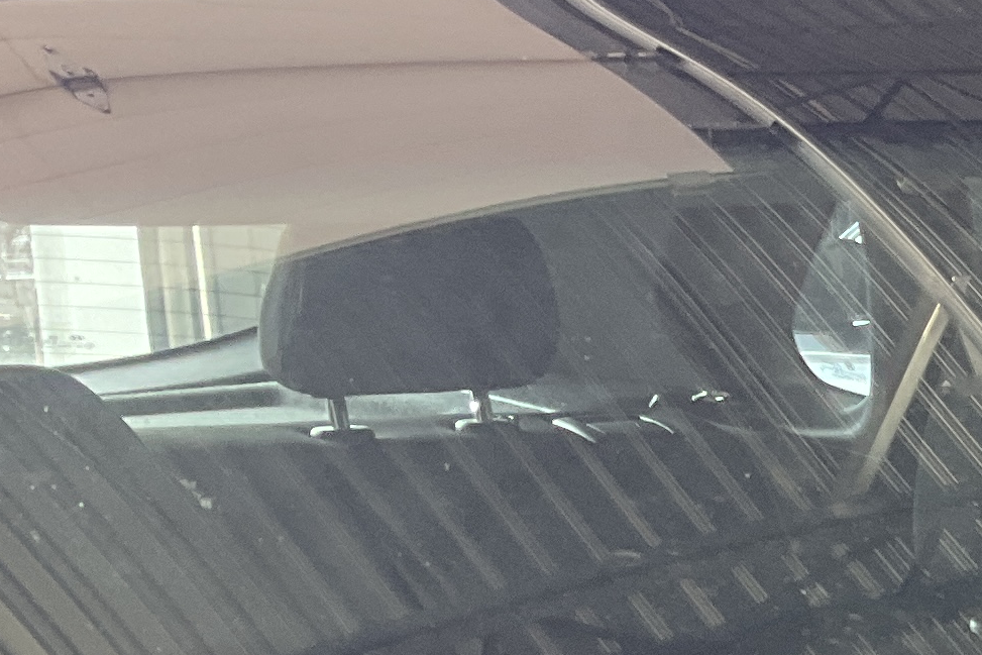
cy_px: 1355
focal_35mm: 125
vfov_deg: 10.1
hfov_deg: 14.8
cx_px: 1634
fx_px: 3410
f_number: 1.8
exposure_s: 1/70
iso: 64
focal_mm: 3
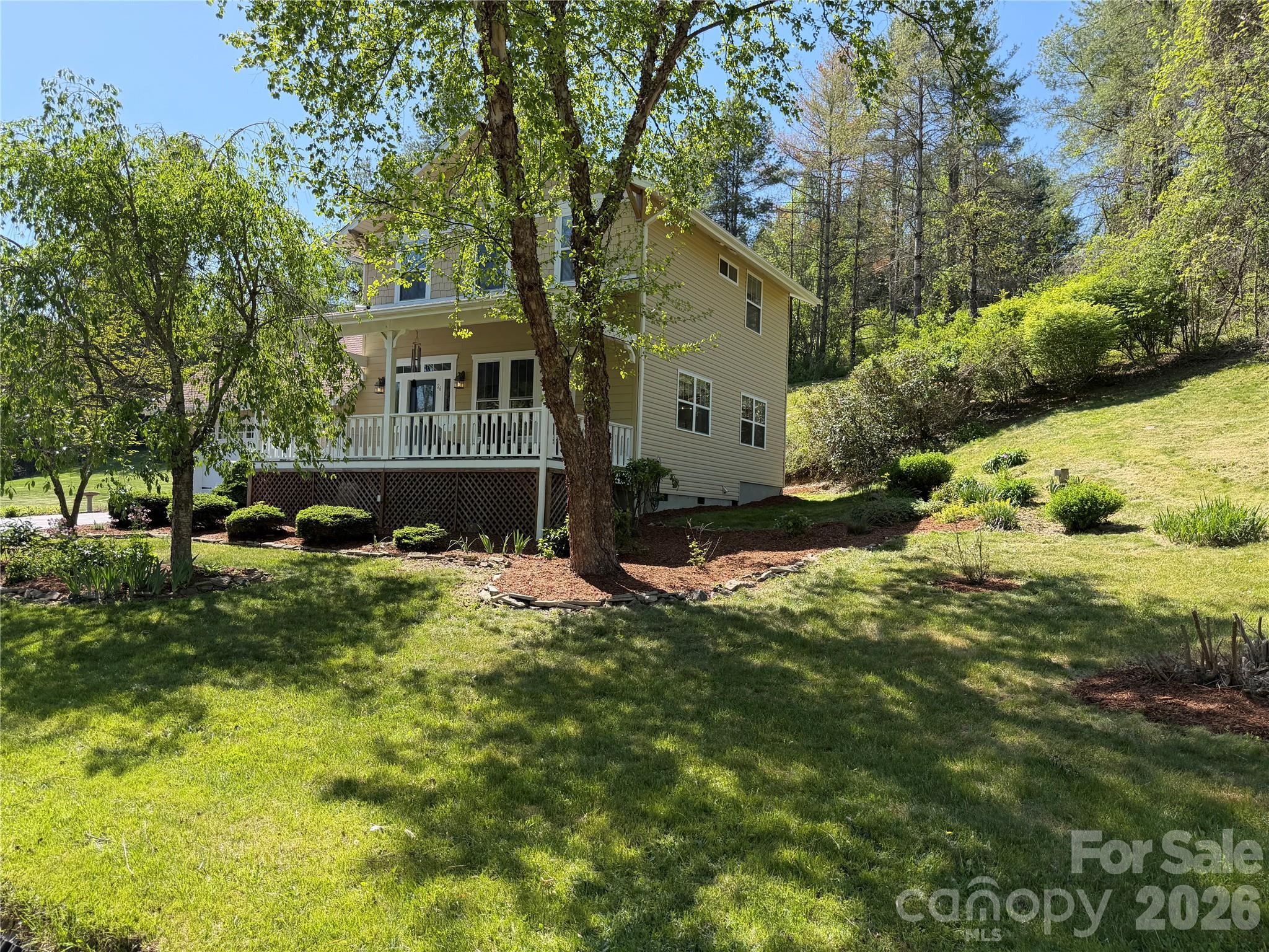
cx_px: 634
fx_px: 880
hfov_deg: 71.6
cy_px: 476
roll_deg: -1.9
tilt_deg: +2.7
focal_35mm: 24
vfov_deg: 56.8
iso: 100
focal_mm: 6.76
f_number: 1.78
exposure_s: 1/1770
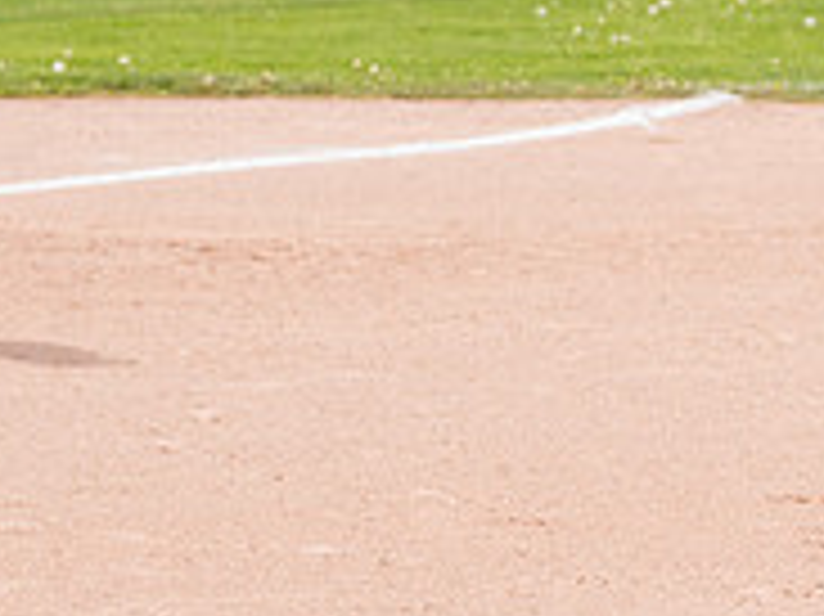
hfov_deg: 4.2
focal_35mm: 467
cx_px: 1090
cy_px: 315
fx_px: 11109
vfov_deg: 3.2
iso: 400
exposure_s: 1/1600
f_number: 5.6
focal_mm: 102
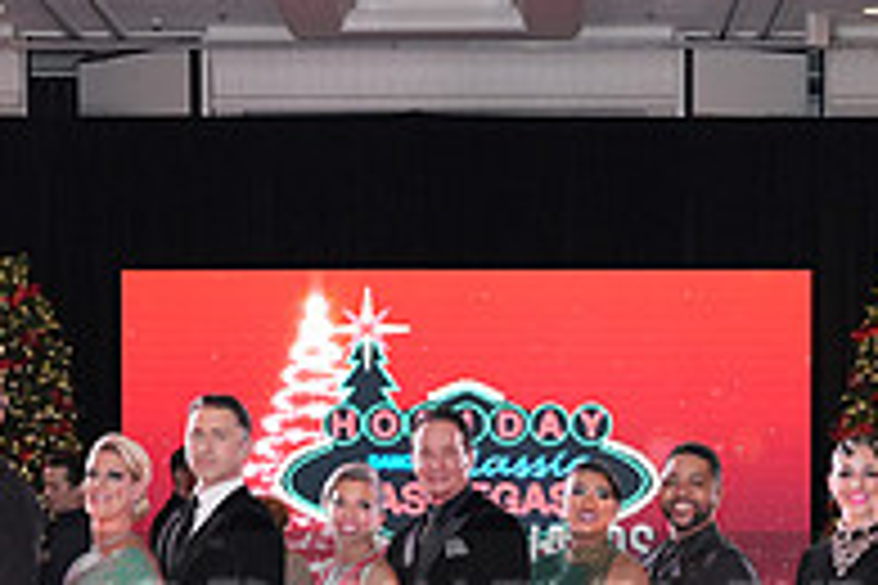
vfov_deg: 14.1
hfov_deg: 21.4
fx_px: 2317
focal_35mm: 95
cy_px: 650
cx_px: 545
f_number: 4.5
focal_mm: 32
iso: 2500
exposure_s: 1/200
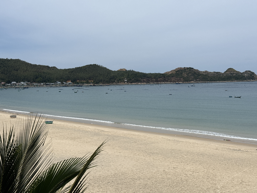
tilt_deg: -2.3
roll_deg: +1.5
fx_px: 356
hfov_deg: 39.7
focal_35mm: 48
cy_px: 96
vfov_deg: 30.3
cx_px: 128
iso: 64
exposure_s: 1/11364
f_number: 1.78
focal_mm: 6.76
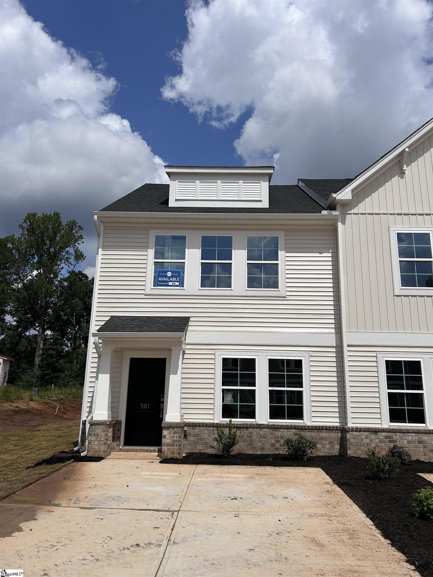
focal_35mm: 26
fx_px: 434
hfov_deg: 53.1
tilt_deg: +13.2
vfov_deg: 67.3
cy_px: 288
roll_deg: -1.0
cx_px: 216
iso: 50
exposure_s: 1/14286
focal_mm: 5.7
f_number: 1.5
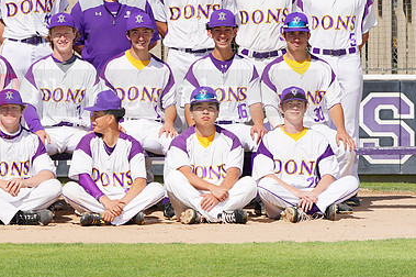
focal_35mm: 343
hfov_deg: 6.0
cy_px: 84
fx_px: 3960
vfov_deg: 4.0
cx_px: 104
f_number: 11
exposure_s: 1/250
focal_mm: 224
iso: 100
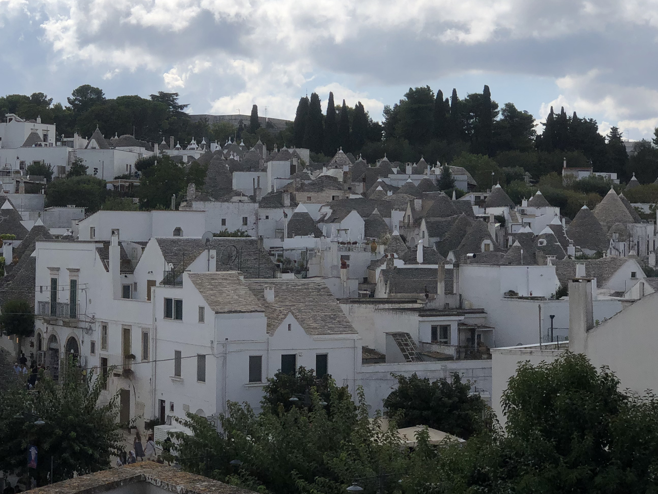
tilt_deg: +2.7
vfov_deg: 18.1
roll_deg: +0.4
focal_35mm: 81
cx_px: 256
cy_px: 138
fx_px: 1540
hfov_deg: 24.1
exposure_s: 1/3690
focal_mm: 6
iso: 16
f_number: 2.4
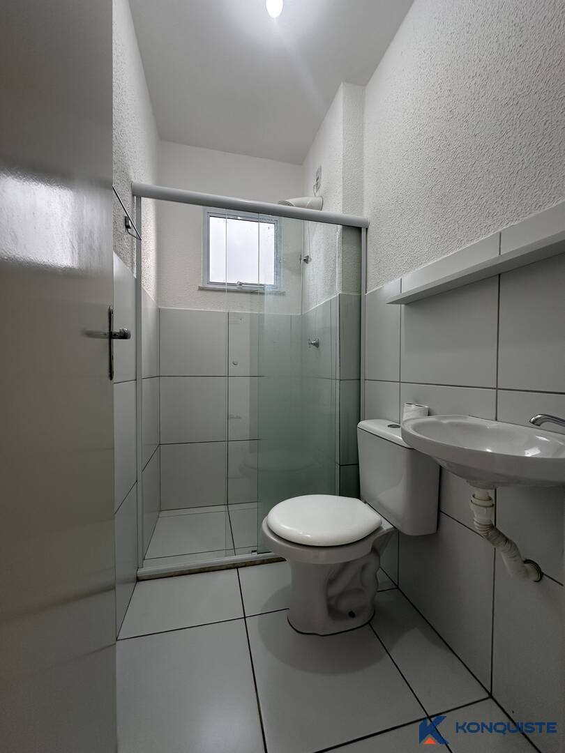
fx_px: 305
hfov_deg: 85.7
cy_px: 376
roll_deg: -1.5
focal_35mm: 14
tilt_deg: -1.4
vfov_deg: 102.1
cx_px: 282
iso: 100
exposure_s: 1/120
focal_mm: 2.22
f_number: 2.2
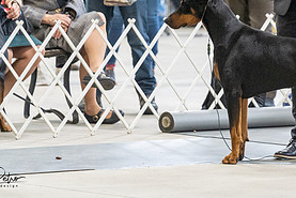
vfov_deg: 3.3
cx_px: 265
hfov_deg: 4.9
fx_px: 3447
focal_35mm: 419
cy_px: -2
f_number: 4
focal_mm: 200
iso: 6400
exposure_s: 1/320
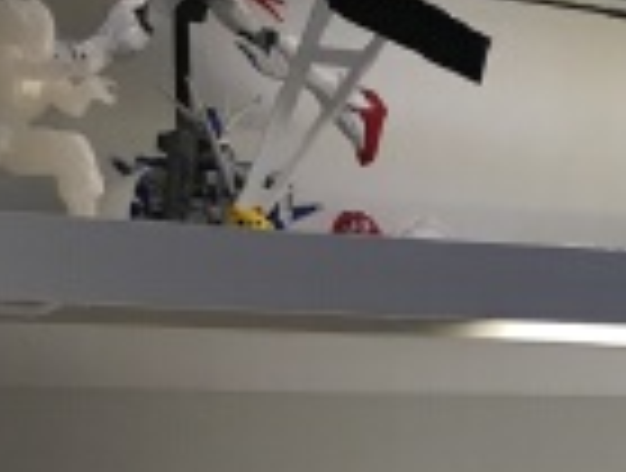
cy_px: 814
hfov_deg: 16.1
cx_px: 966
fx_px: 2013
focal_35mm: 111
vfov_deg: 12.4
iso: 32
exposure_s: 1/33
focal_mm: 4.15
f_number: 2.2
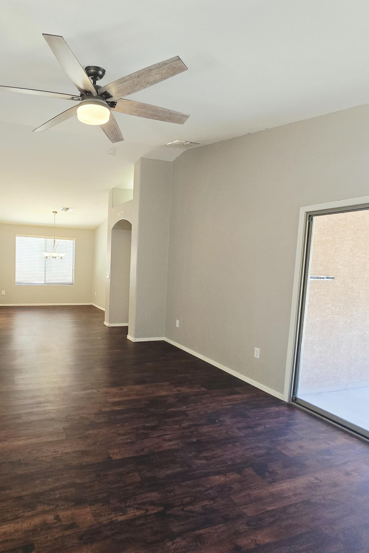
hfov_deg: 62.2
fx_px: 292
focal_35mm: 19
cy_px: 287
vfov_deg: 86.9
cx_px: 110
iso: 125
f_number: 2.2
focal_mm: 2.2
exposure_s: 1/60
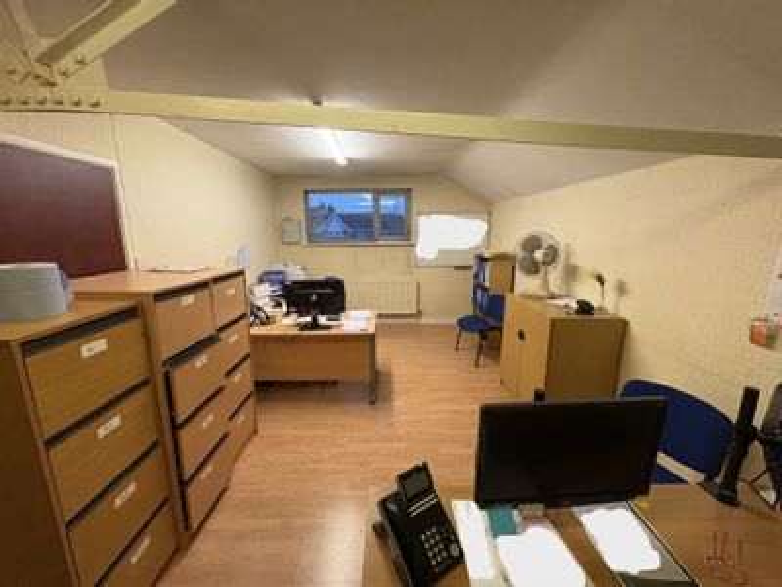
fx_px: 316
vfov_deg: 85.7
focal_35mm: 14
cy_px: 294
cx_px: 391
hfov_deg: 102.1
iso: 200
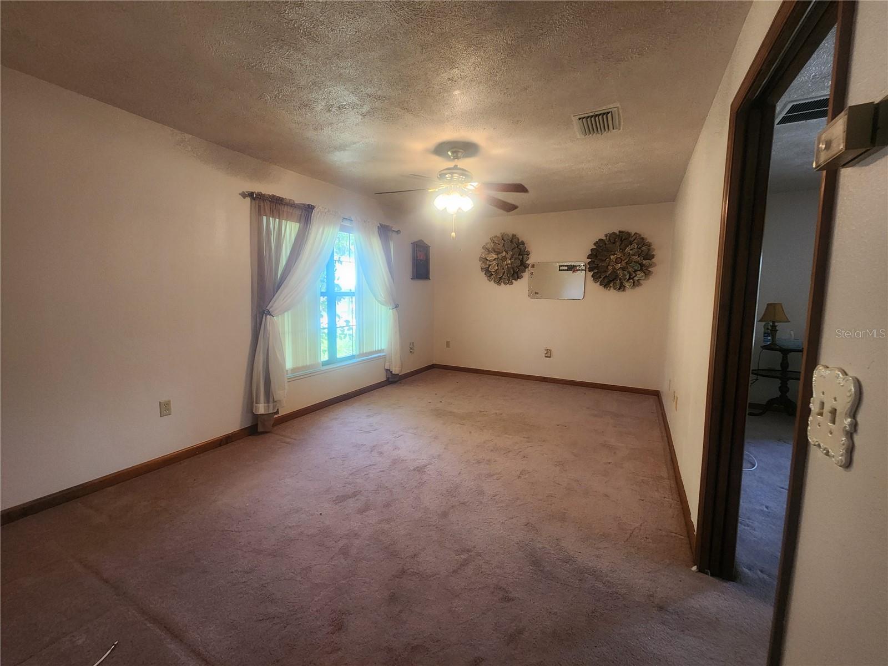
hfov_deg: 106.2
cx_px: 444
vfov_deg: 89.9
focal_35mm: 13
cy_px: 333
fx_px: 333
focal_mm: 2.2
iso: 320
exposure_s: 1/60
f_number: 2.2
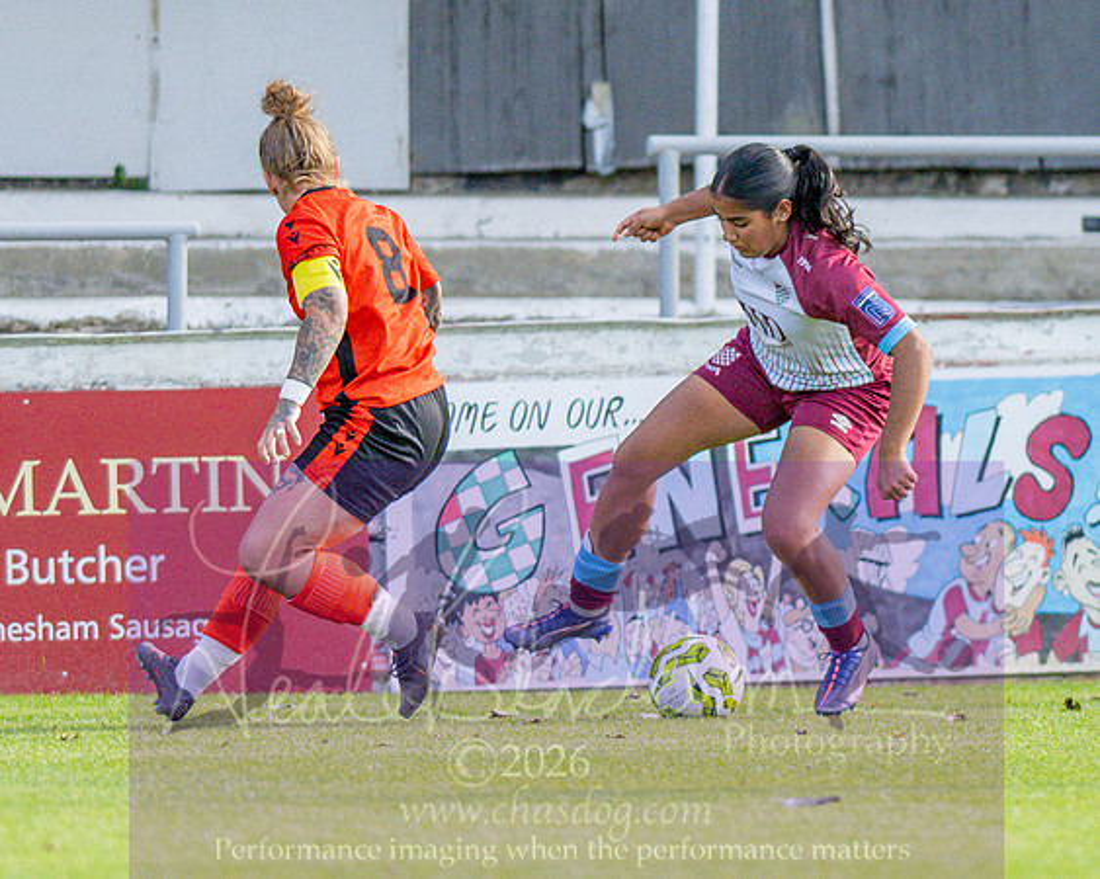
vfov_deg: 1.6
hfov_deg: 2.0
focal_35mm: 956
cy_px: 591
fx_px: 31102
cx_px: 492
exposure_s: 1/3200
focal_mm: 300
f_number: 2.8
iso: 900
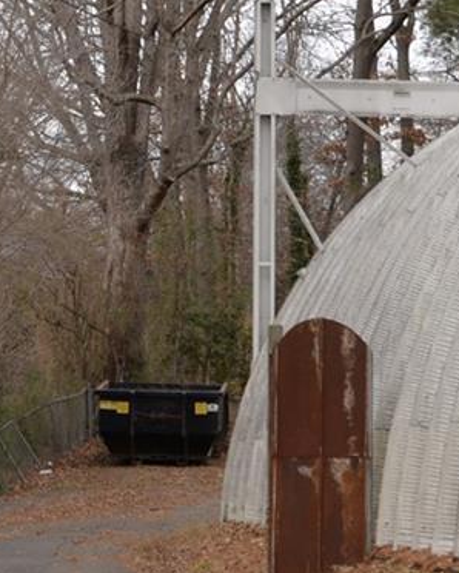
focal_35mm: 160
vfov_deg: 12.0
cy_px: 350
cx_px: 63
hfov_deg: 9.6
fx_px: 2715
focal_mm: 31
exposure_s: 1/200
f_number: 4
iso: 110
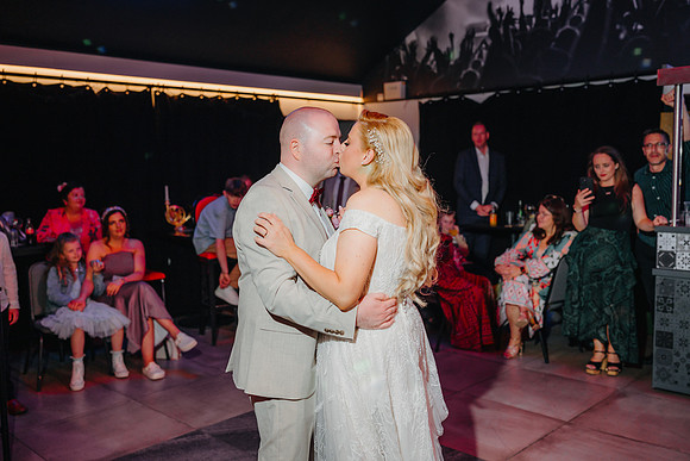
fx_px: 671
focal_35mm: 35
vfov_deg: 37.9
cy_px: 230
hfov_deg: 54.4
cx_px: 345
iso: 200
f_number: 2.2
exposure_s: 1/200
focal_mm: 35
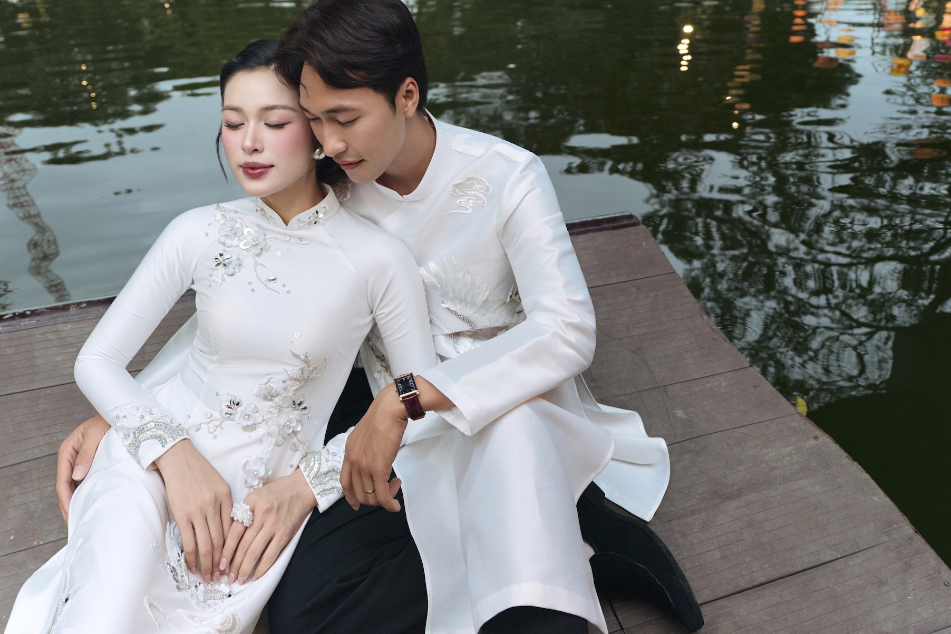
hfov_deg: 60.3
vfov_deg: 42.3
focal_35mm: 31
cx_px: 476
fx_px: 819
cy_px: 317
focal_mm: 31
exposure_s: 1/200
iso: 1600
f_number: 4
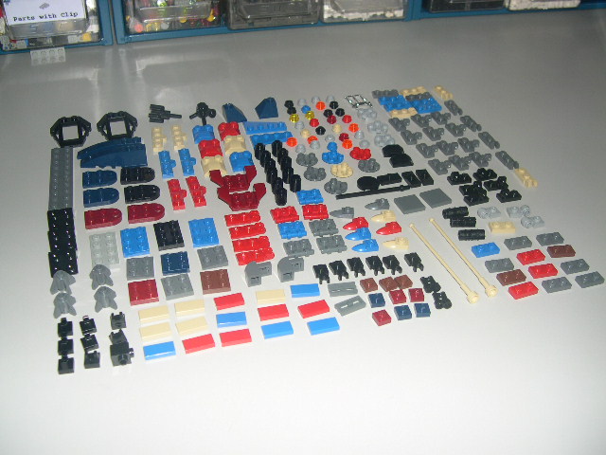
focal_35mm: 38
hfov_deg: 49.0
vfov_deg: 37.7
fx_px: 665
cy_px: 228
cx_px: 303
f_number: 2.8
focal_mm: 8
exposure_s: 1/60
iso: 100
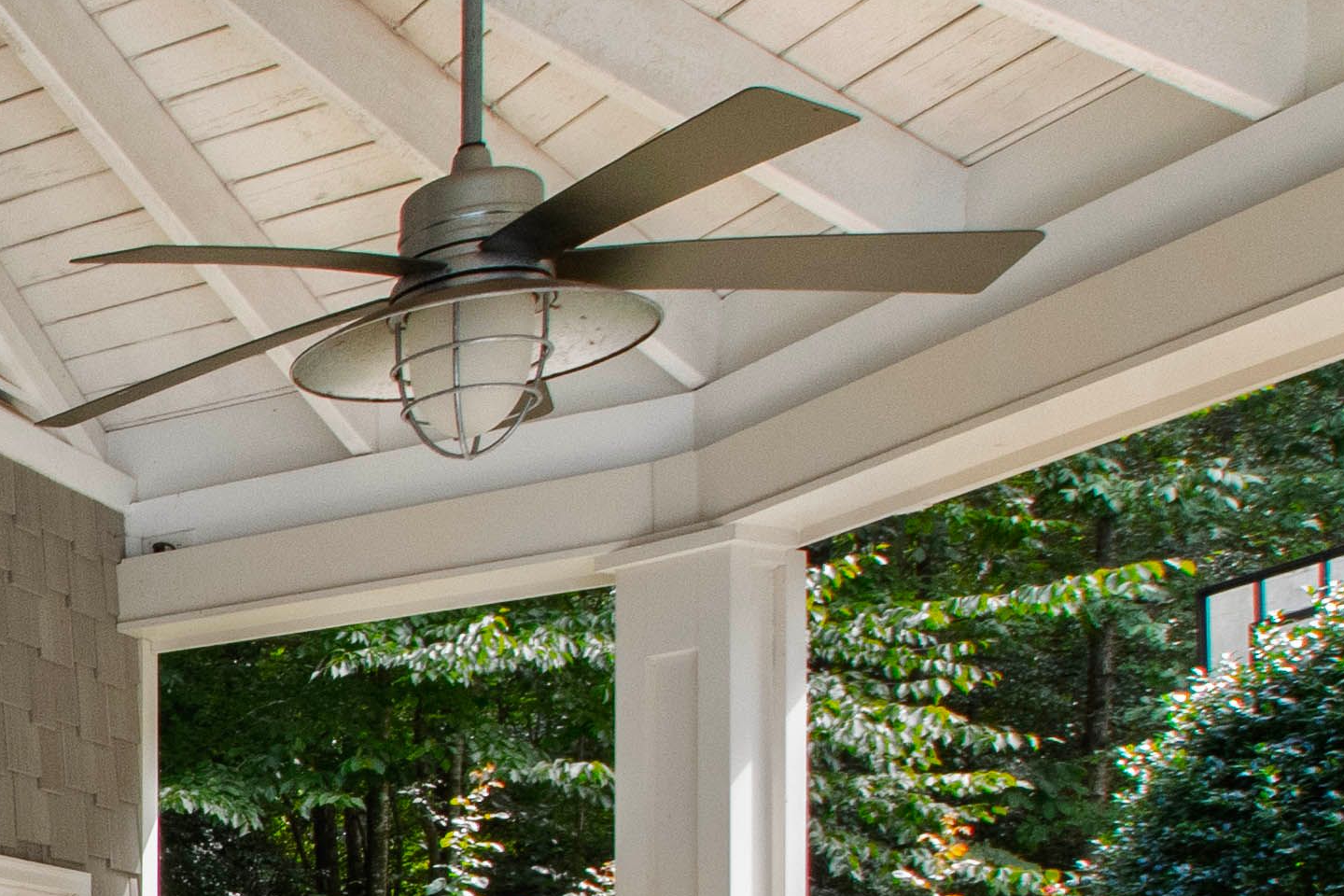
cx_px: -854
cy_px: 1176
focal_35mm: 58
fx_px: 2165
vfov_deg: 21.1
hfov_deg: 23.9
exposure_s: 1/80
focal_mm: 10
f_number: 9
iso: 320
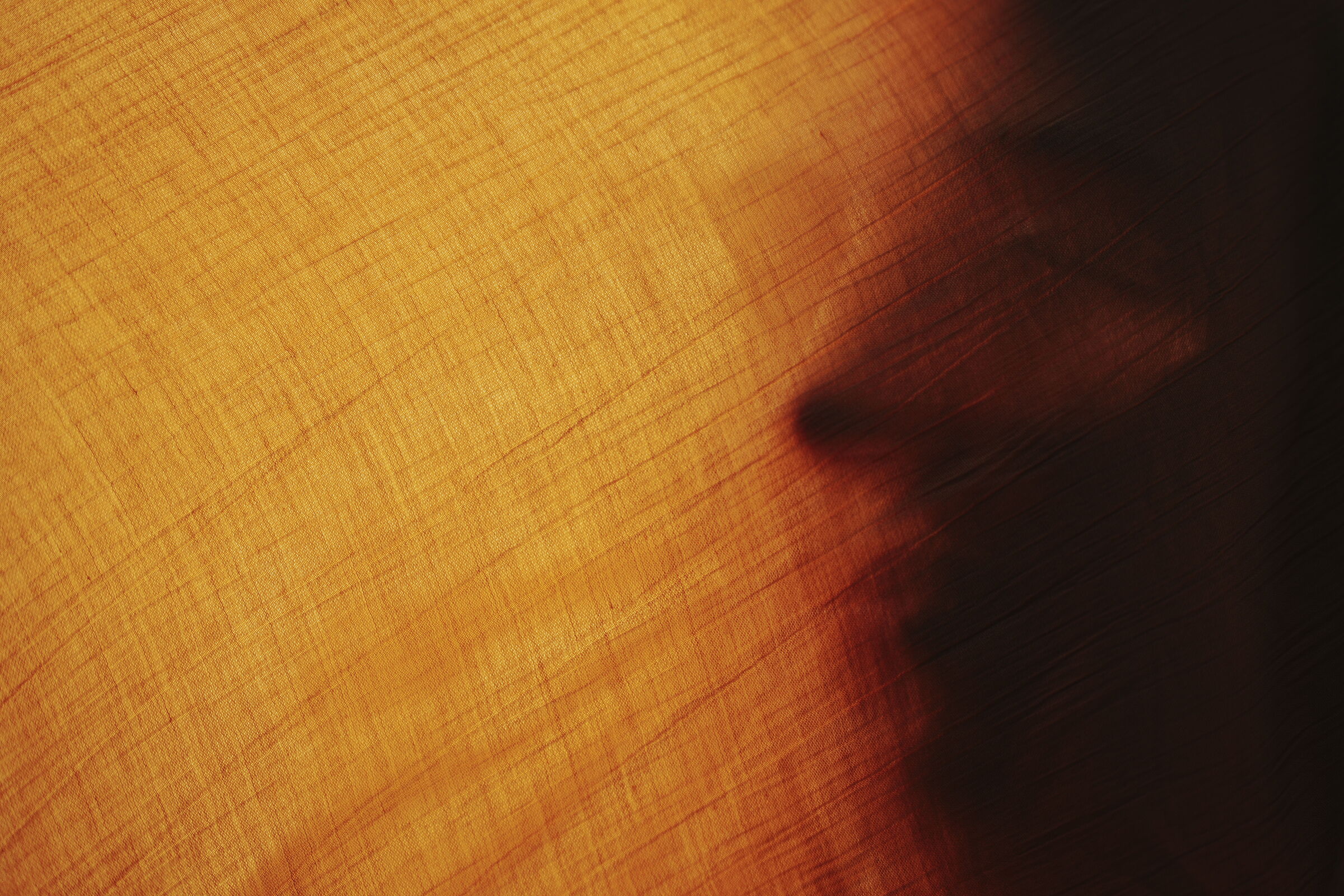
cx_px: 672
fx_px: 3770
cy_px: 448
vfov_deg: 13.6
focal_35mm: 101
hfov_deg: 20.2
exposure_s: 1/500
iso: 125
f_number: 2.8
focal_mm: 101
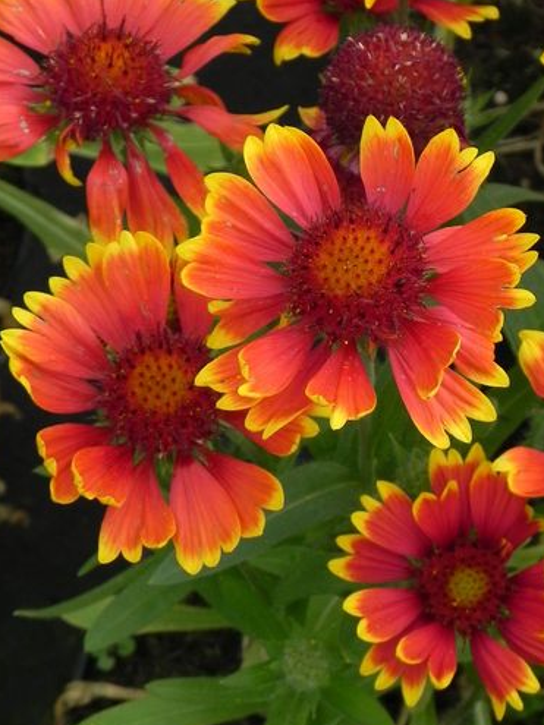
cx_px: 378
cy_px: 231
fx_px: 3962
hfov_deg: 7.8
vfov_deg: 10.5
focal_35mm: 189
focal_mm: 20.8
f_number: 4.5
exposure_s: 1/320
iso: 160
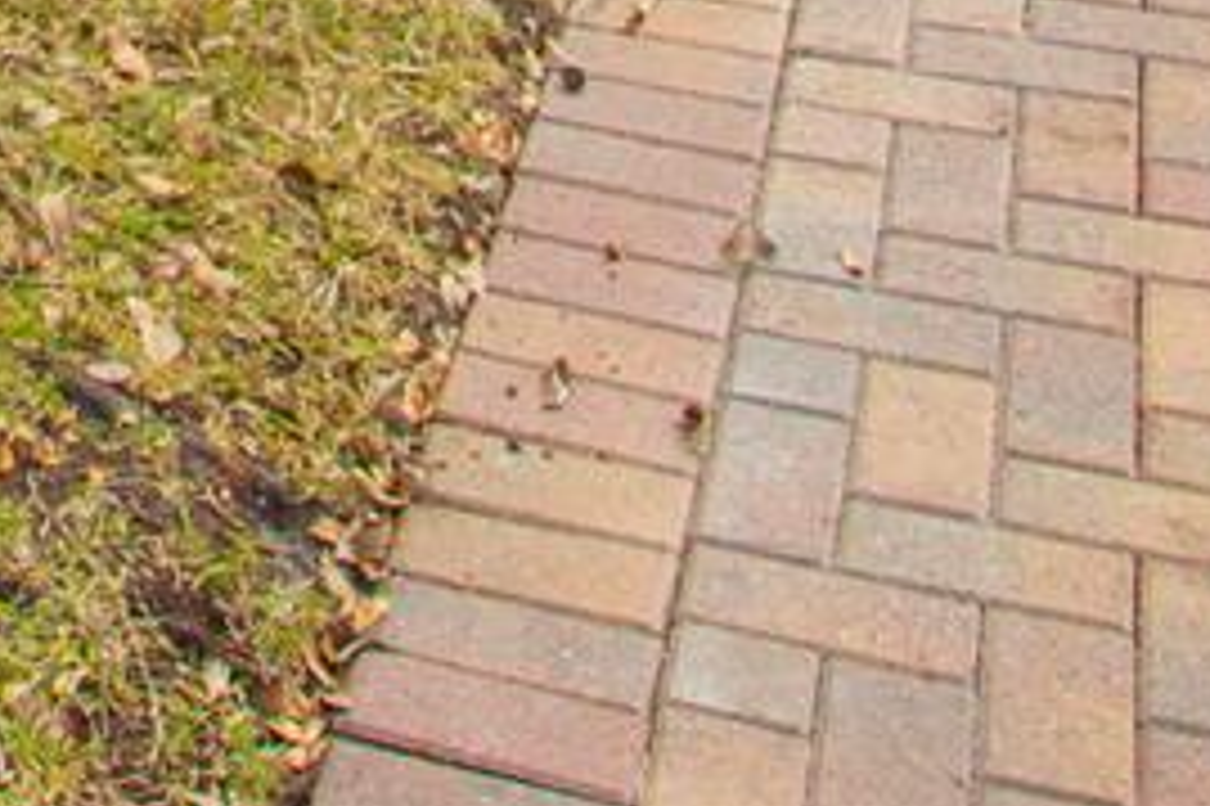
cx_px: -238
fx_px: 3594
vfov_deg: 9.8
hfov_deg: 18.2
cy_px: -1585
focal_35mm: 107
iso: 100
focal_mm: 12
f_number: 5.6
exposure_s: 1/250
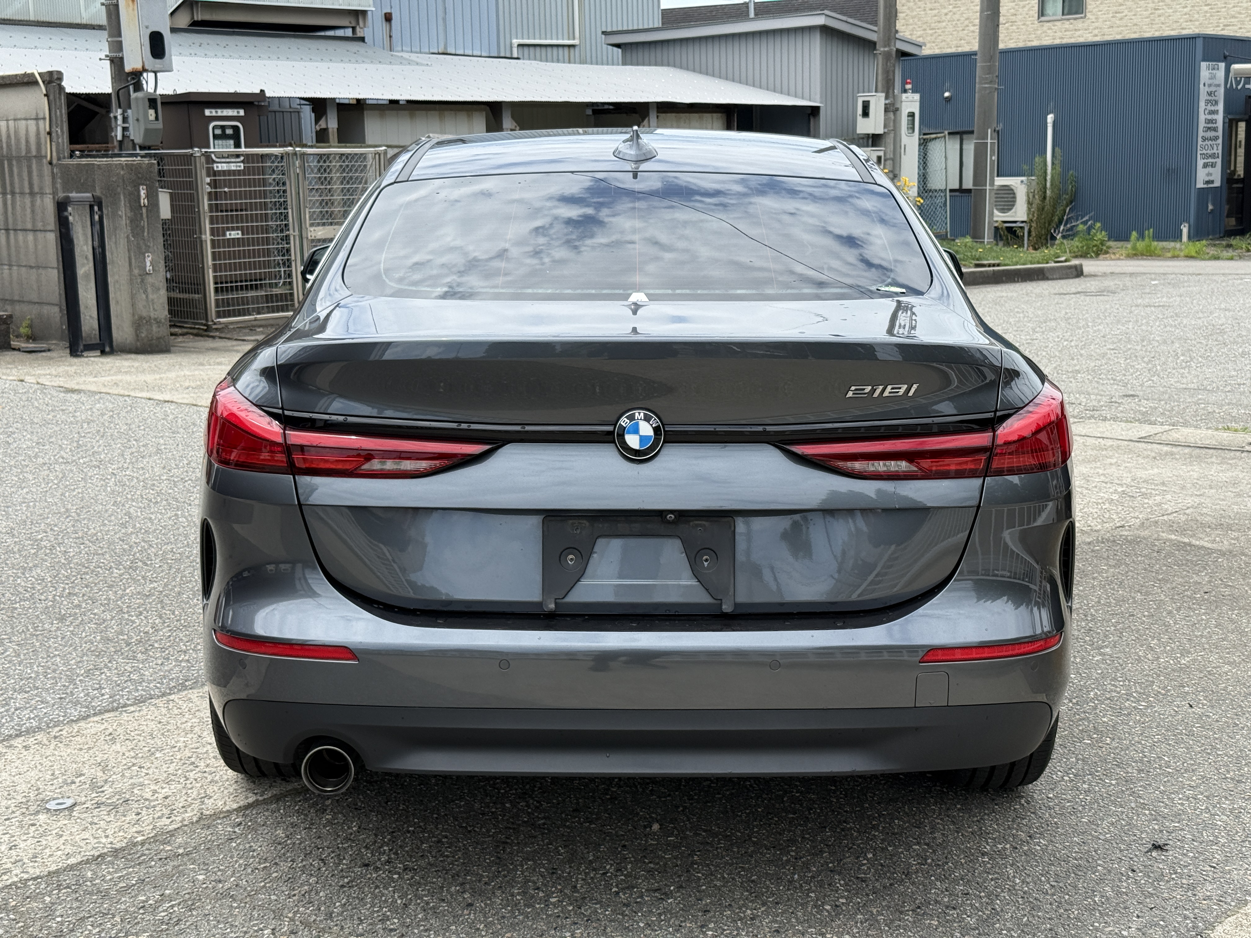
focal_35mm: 48
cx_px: 626
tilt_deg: -9.2
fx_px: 1735
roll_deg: +0.9
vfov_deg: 30.3
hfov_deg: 39.7
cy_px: 469
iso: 80
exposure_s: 1/3378
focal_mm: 6.76
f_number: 1.78
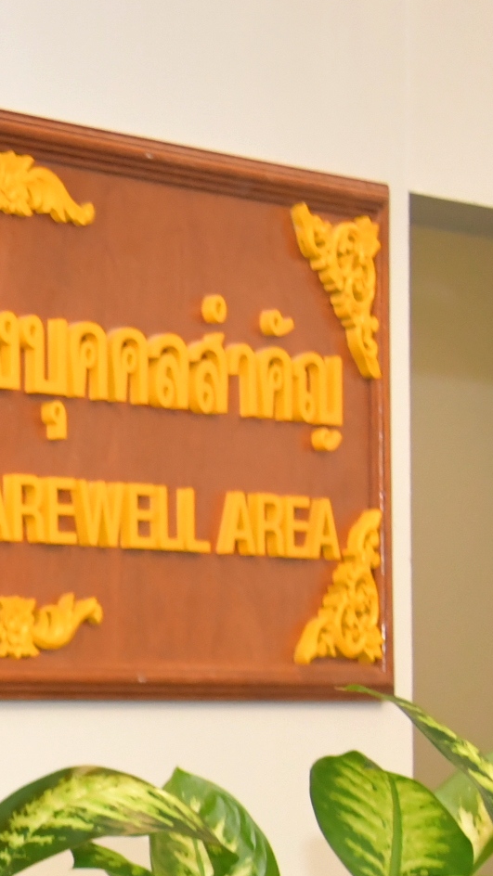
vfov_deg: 12.2
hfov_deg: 6.6
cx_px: -691
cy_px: 929
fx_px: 4044
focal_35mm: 174
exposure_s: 1/160
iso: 2000
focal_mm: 38
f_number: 4
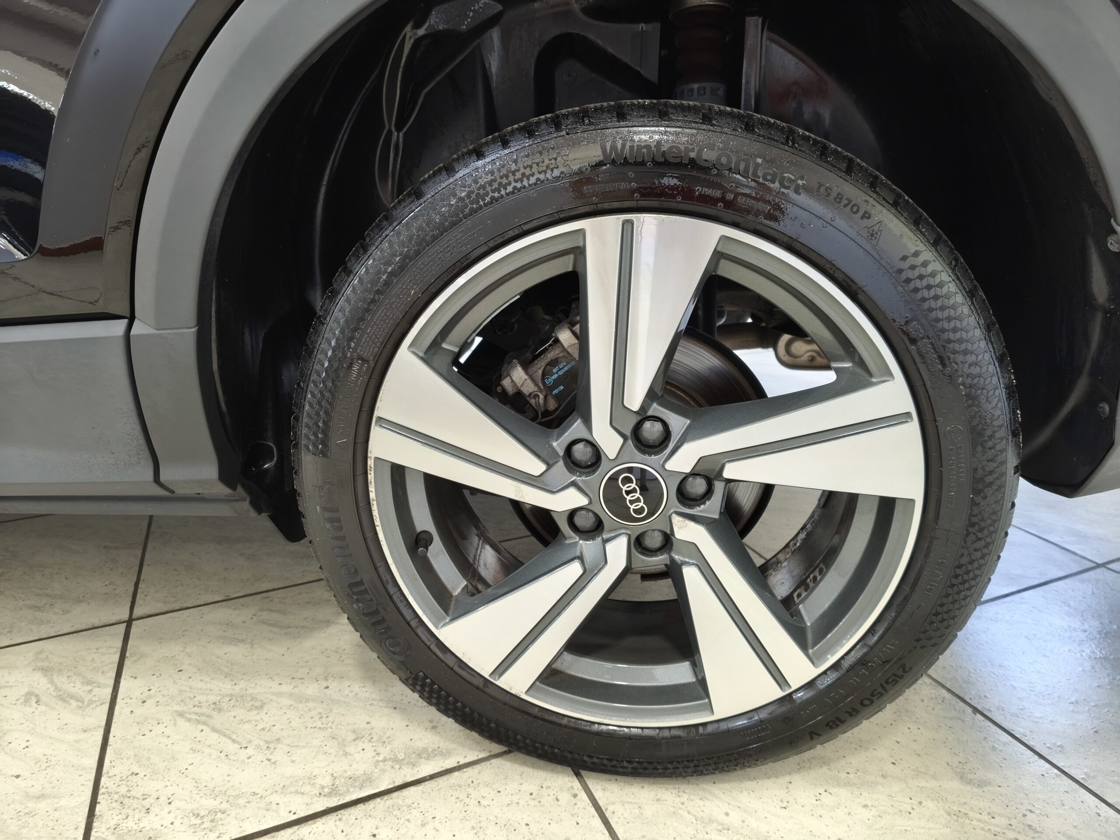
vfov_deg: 58.9
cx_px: 560
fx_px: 744
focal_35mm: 23
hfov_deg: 73.9
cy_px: 420
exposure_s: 1/33.3
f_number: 1.7
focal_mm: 5.35
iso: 1250
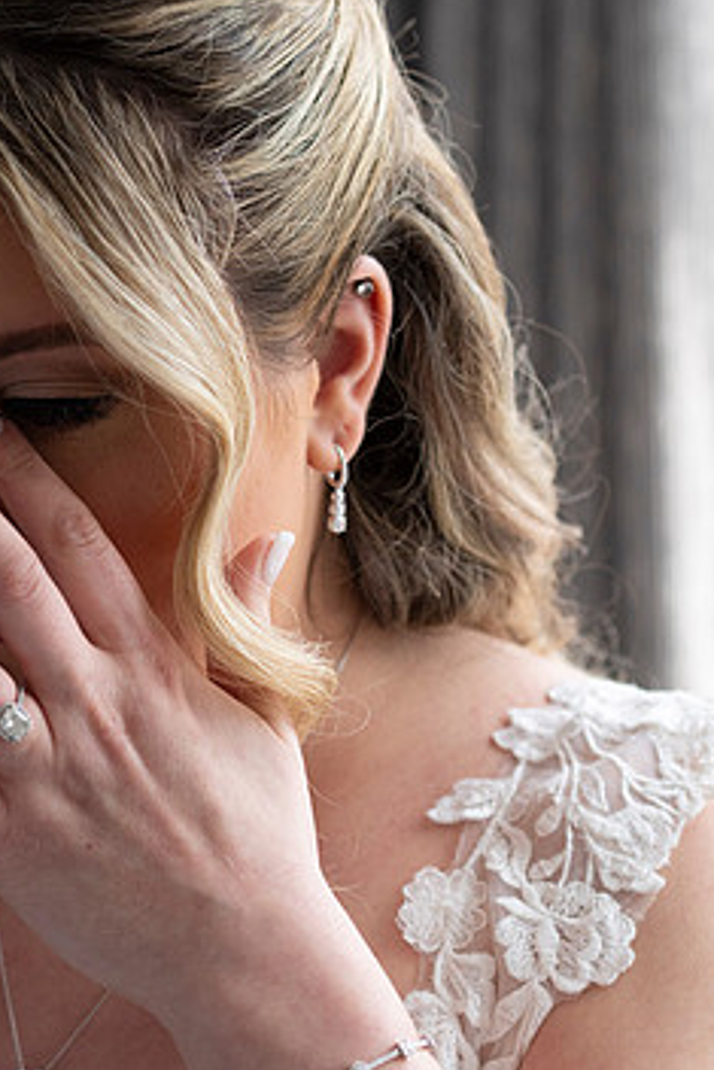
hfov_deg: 9.8
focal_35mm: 140
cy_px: 568
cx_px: 82
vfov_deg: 14.6
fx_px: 4161
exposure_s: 1/800
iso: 1600
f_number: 4
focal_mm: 85
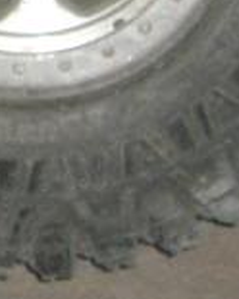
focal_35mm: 245
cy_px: -382
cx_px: -131
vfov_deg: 7.4
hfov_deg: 6.2
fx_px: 2166
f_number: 2.7
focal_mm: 6.2
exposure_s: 1/60
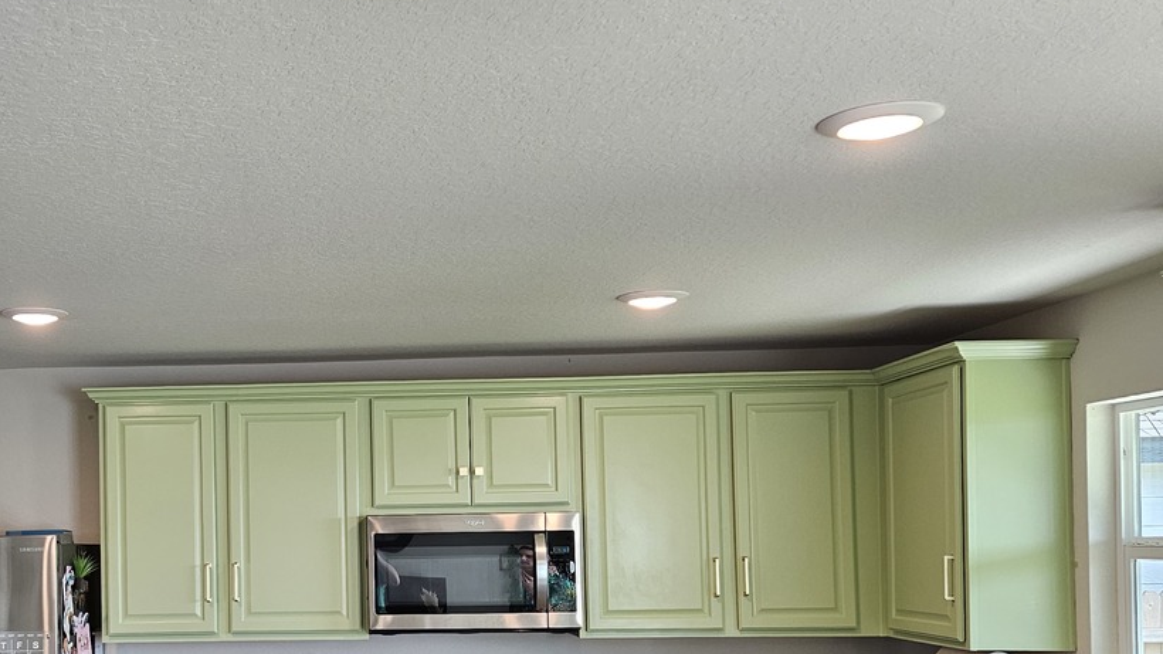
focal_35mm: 44
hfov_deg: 44.9
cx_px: 294
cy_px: 495
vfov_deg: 26.7
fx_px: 1357
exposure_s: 1/120
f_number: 1.8
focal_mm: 5.4
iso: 125
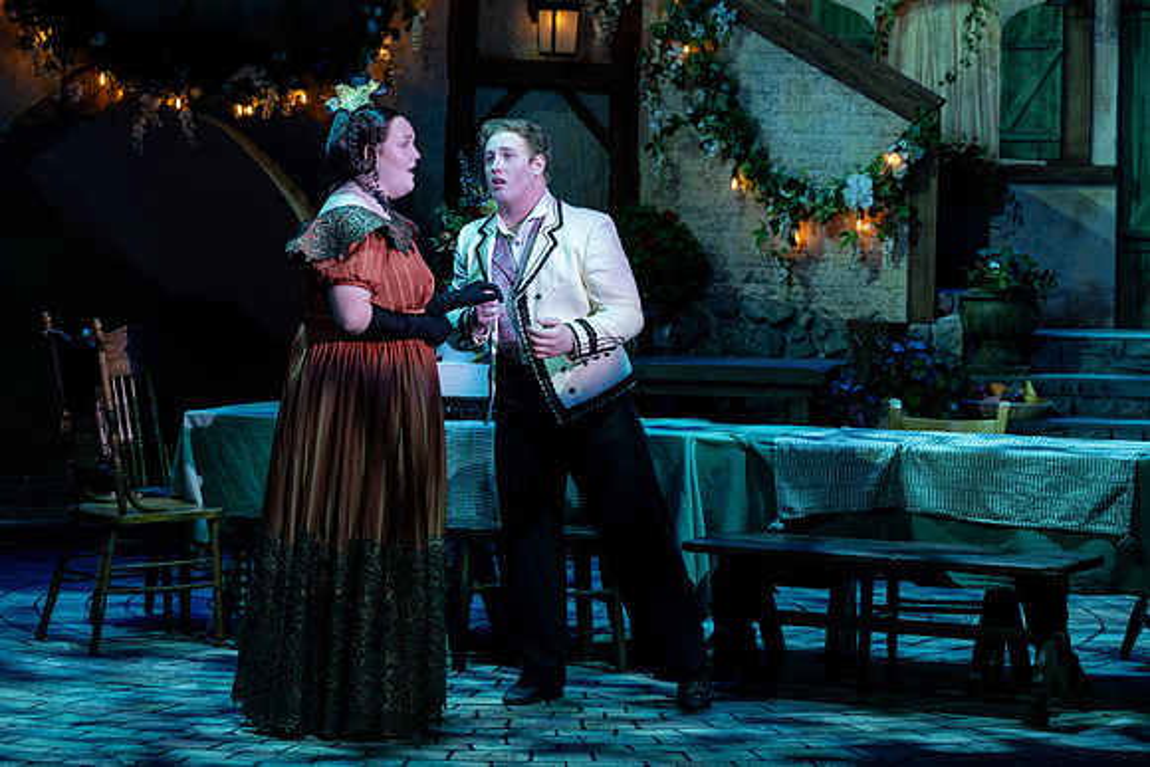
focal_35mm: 110
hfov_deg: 18.6
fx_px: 3515
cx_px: 575
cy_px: 384
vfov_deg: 12.5
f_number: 5.6
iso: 1000
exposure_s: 1/160
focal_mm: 110
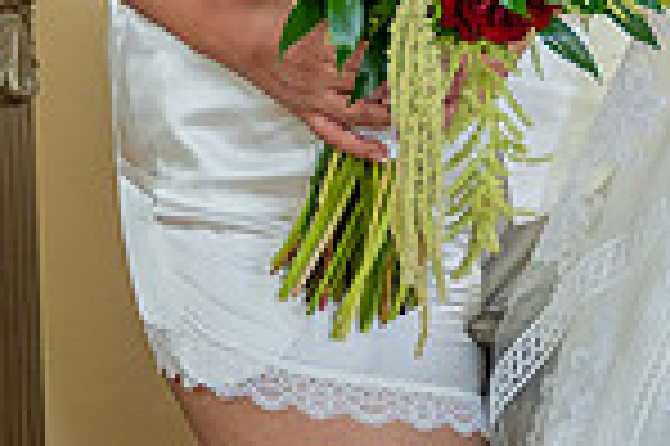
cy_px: -376
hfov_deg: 10.7
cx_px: 710
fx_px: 3551
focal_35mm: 191
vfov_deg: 7.0
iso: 640
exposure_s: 1/250
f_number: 2.8
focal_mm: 49
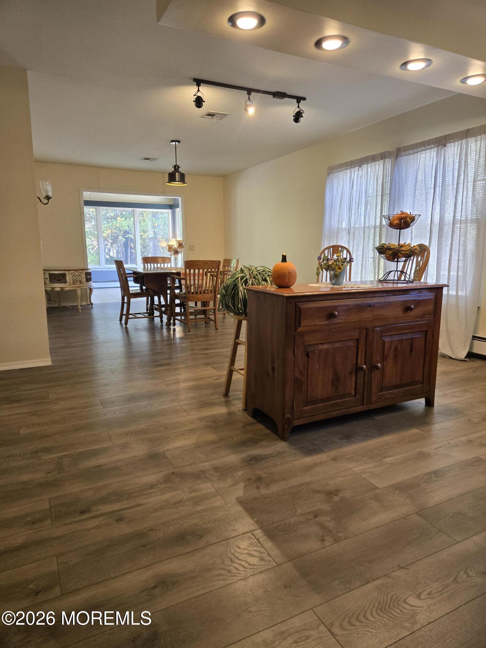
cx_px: 243
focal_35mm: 23
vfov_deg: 73.9
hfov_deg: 58.9
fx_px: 431
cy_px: 324
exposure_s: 1/120
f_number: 1.8
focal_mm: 5.4
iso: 200
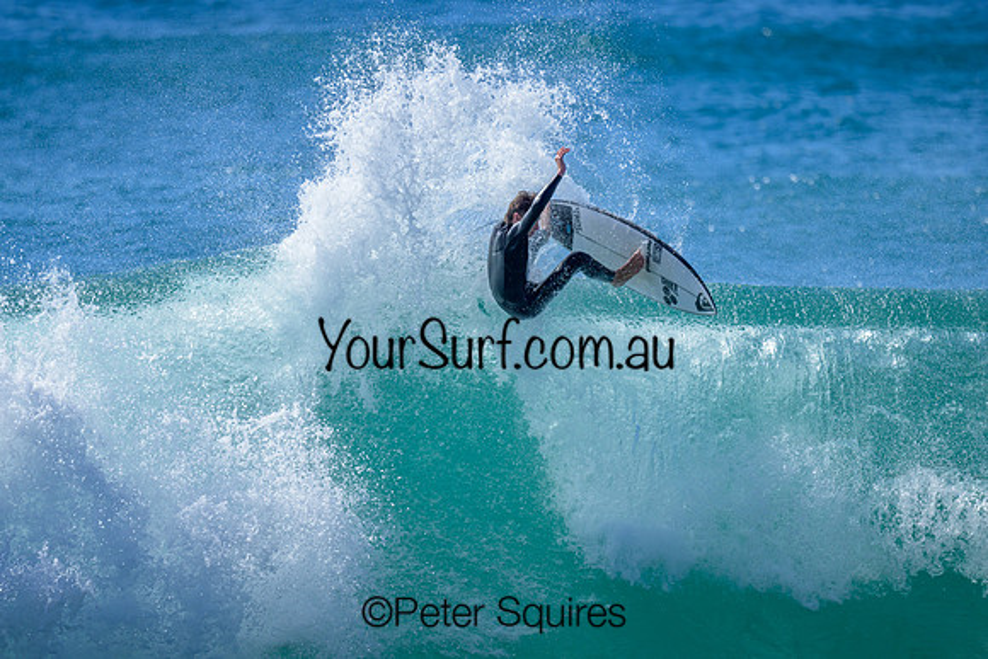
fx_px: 23054
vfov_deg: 1.6
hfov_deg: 2.5
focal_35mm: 840
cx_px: 471
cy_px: 345
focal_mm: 800
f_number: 6.3
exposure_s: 1/2000
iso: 280
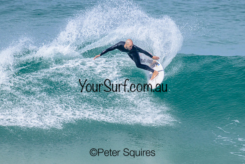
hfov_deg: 1.9
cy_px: 73
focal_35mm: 1095
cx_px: 152
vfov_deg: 1.3
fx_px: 7450
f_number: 11
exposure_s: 1/2000
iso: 560
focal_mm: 800
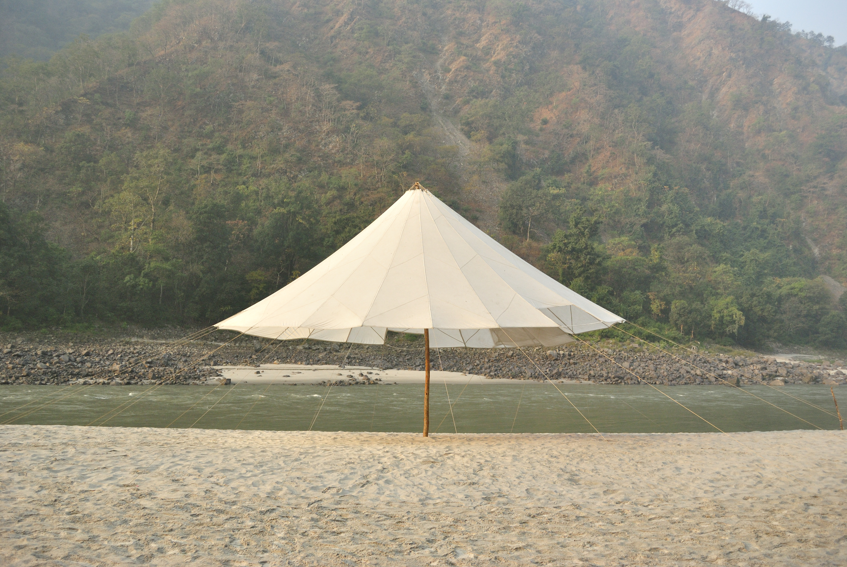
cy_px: 284
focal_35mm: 30
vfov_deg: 43.7
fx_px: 707
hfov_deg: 61.9
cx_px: 424
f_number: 5.6
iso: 400
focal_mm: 20
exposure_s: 1/500
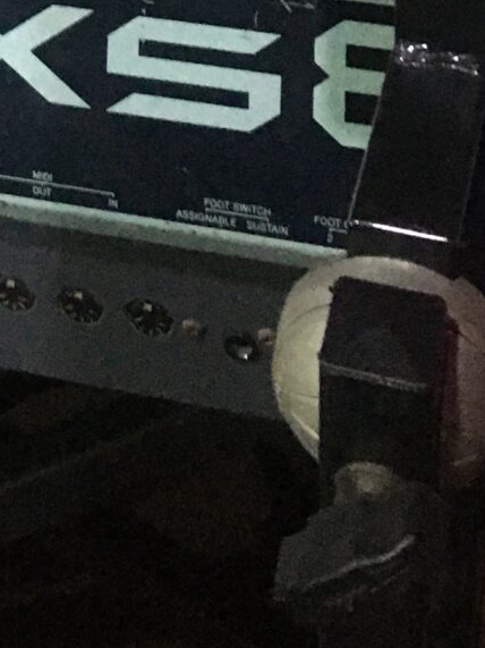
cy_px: -712
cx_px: -90
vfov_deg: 12.9
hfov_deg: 11.2
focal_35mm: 130
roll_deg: +9.8
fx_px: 2429
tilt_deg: -21.1
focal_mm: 4.15
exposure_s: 1/25
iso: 200
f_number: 2.2
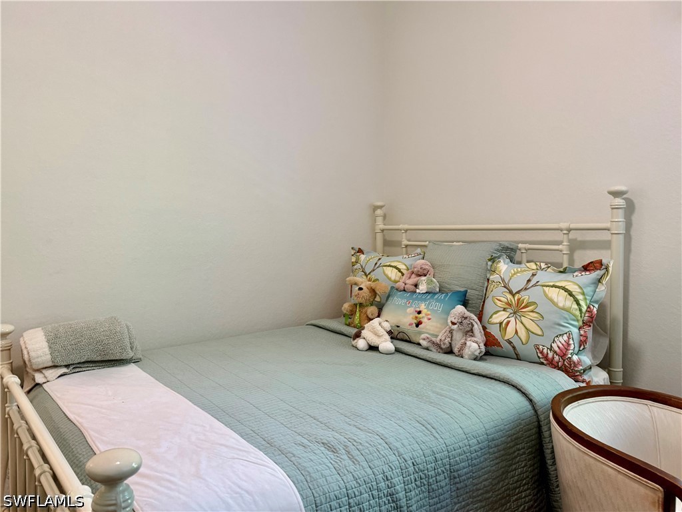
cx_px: 341
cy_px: 256
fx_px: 473
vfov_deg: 56.8
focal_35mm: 24
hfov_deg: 71.6
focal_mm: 6.76
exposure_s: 1/60
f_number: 1.78
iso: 250
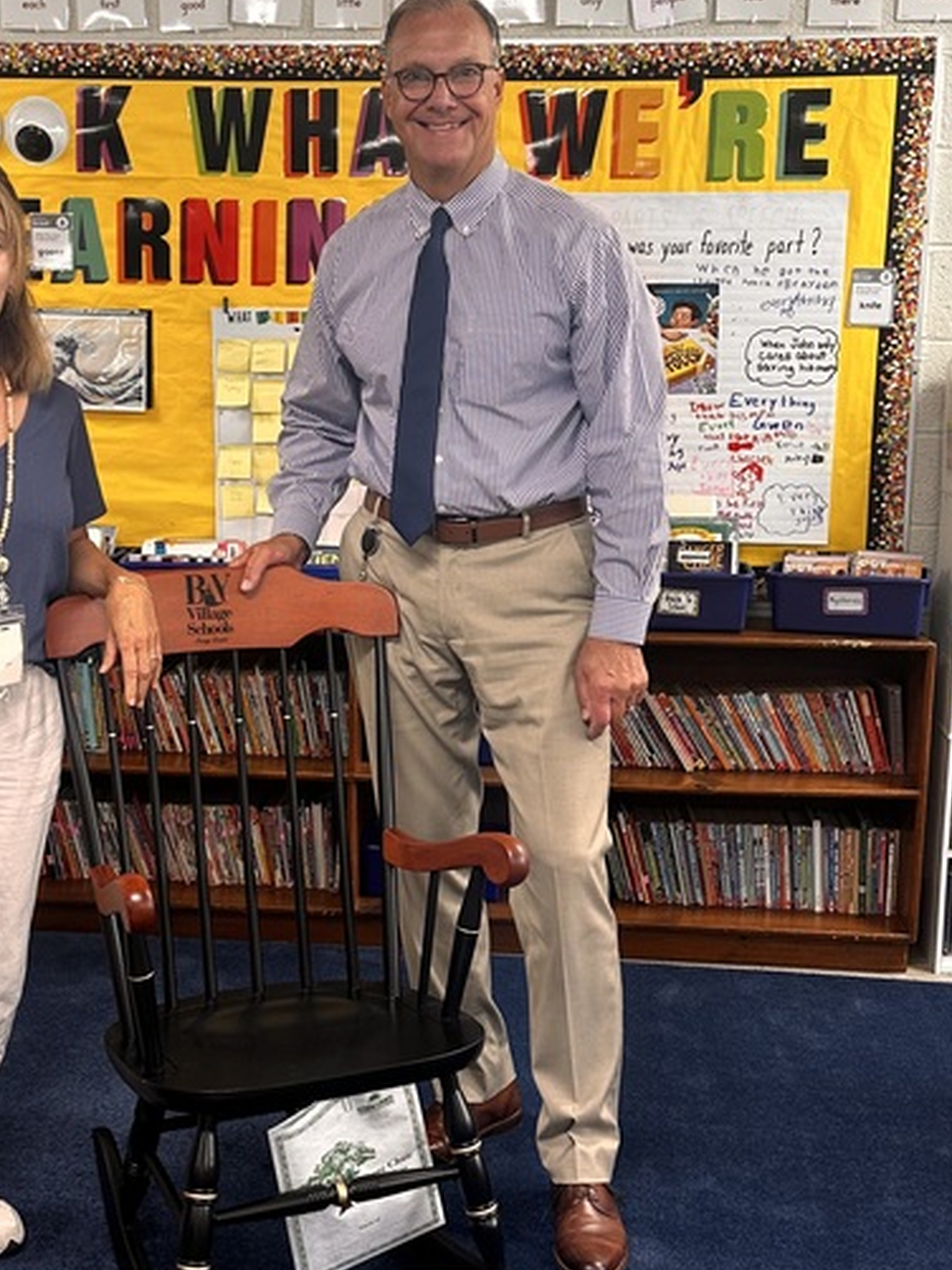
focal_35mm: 49
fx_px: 1798
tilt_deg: -10.5
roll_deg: -1.6
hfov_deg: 29.5
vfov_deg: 38.9
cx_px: 360
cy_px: 617
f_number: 1.78
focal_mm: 6.86
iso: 125
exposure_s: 1/60
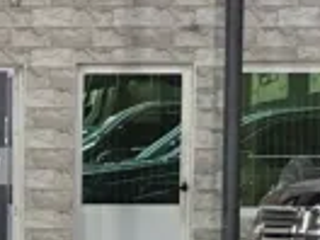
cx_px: -432
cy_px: 378
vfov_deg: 4.0
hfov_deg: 5.2
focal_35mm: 373
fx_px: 3448
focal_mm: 9
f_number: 2.8
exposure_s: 1/100
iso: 320
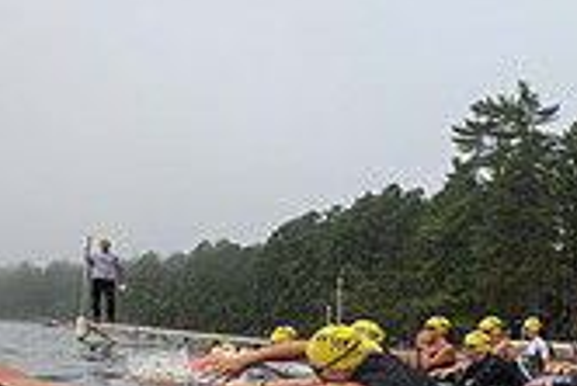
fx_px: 786
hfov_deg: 30.2
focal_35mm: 49
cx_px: 782
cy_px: 423
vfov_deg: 25.6
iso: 320
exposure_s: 1/800
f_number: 4
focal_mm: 14
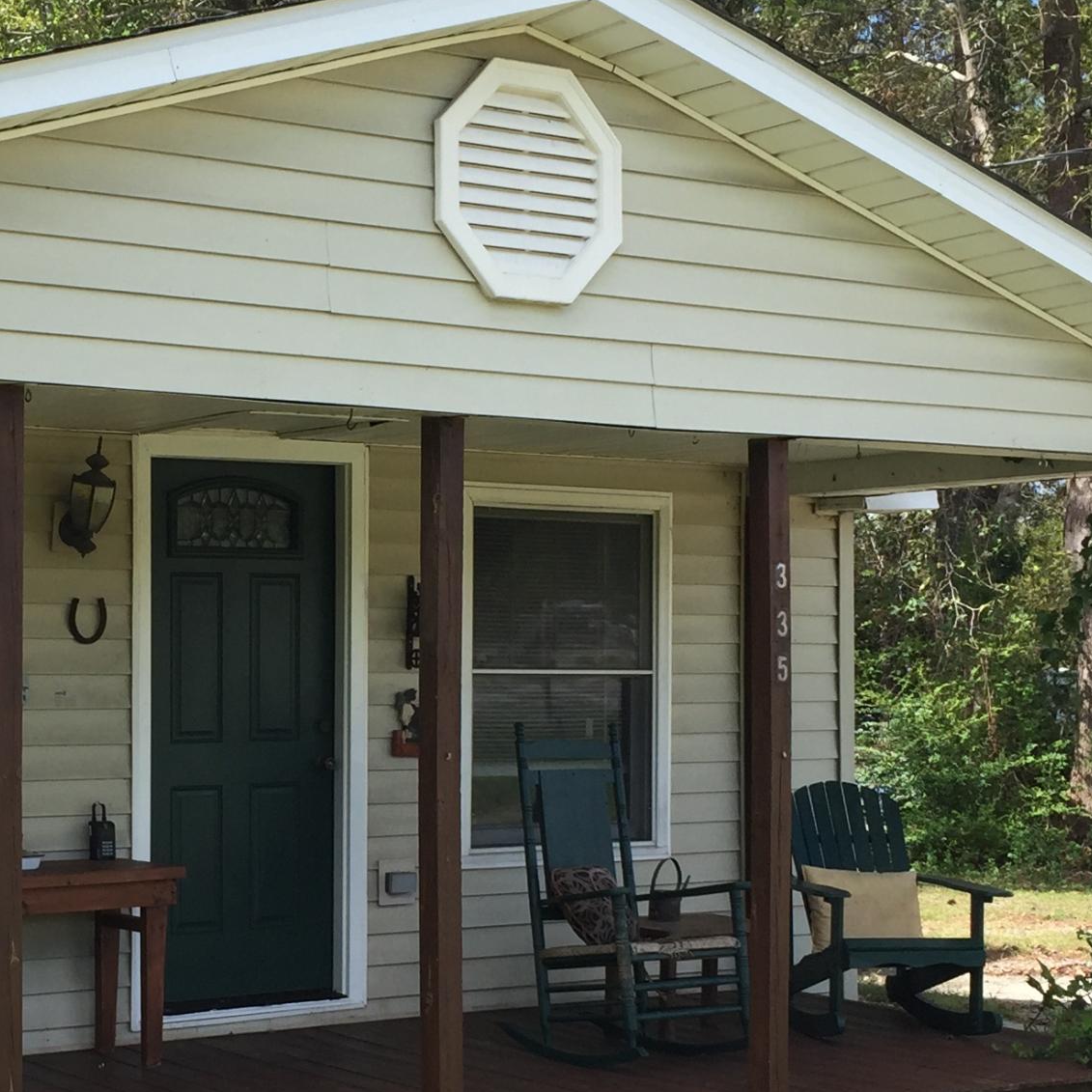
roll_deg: -0.2
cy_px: 729
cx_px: 134
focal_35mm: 68
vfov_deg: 25.2
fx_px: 2427
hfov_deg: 24.7
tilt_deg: +0.8
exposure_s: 1/791
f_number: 2.2
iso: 32
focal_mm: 4.15
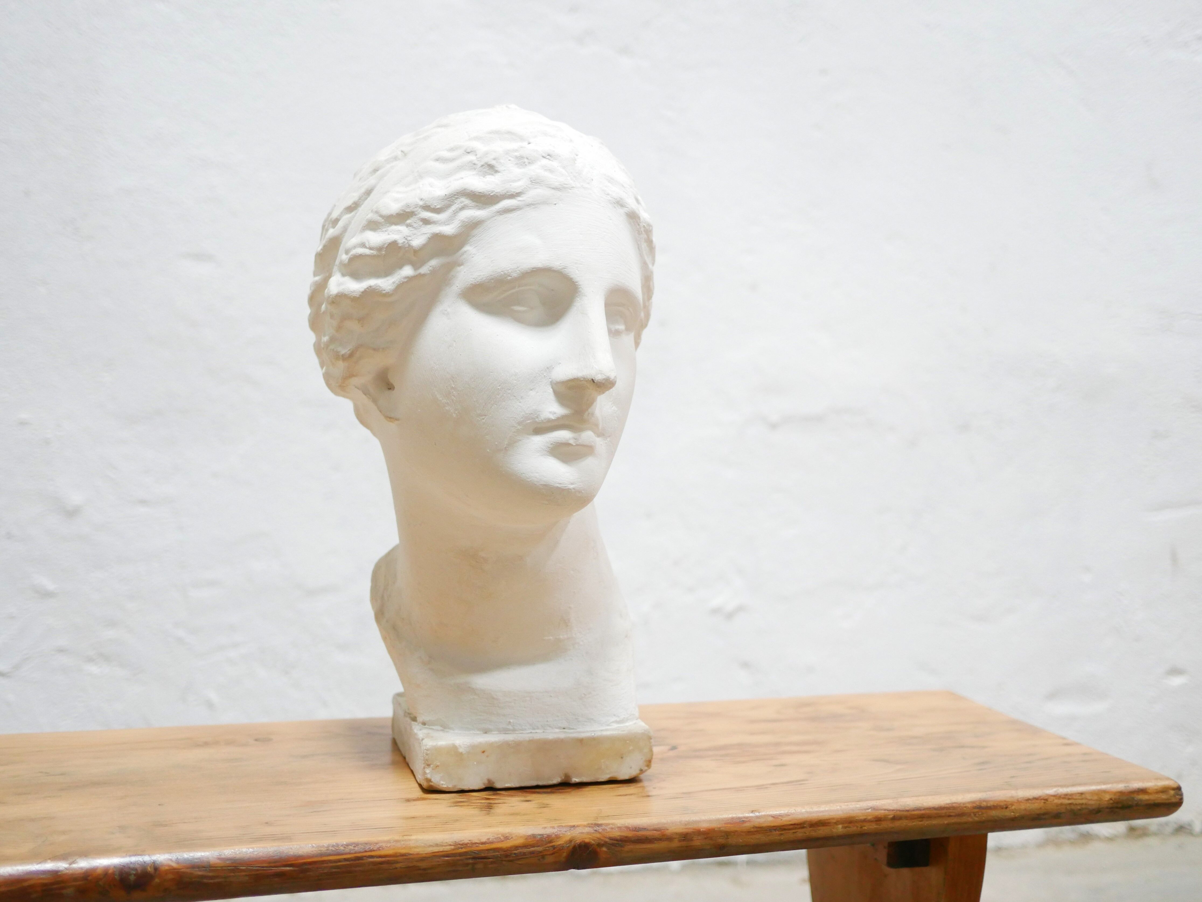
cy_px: 451
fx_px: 1390
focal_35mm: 40
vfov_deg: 36.0
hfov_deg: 46.8
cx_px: 601
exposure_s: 1/60
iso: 1600
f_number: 1.7
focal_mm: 20
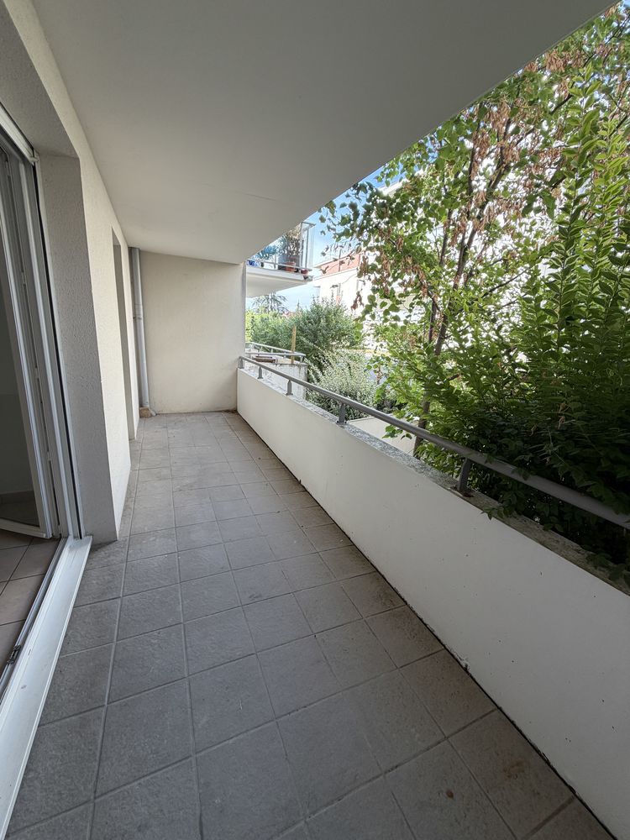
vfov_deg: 102.1
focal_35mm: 14
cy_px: 420
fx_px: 340
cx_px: 315
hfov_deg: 85.7
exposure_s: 1/121
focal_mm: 2.22
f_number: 2.2
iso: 64
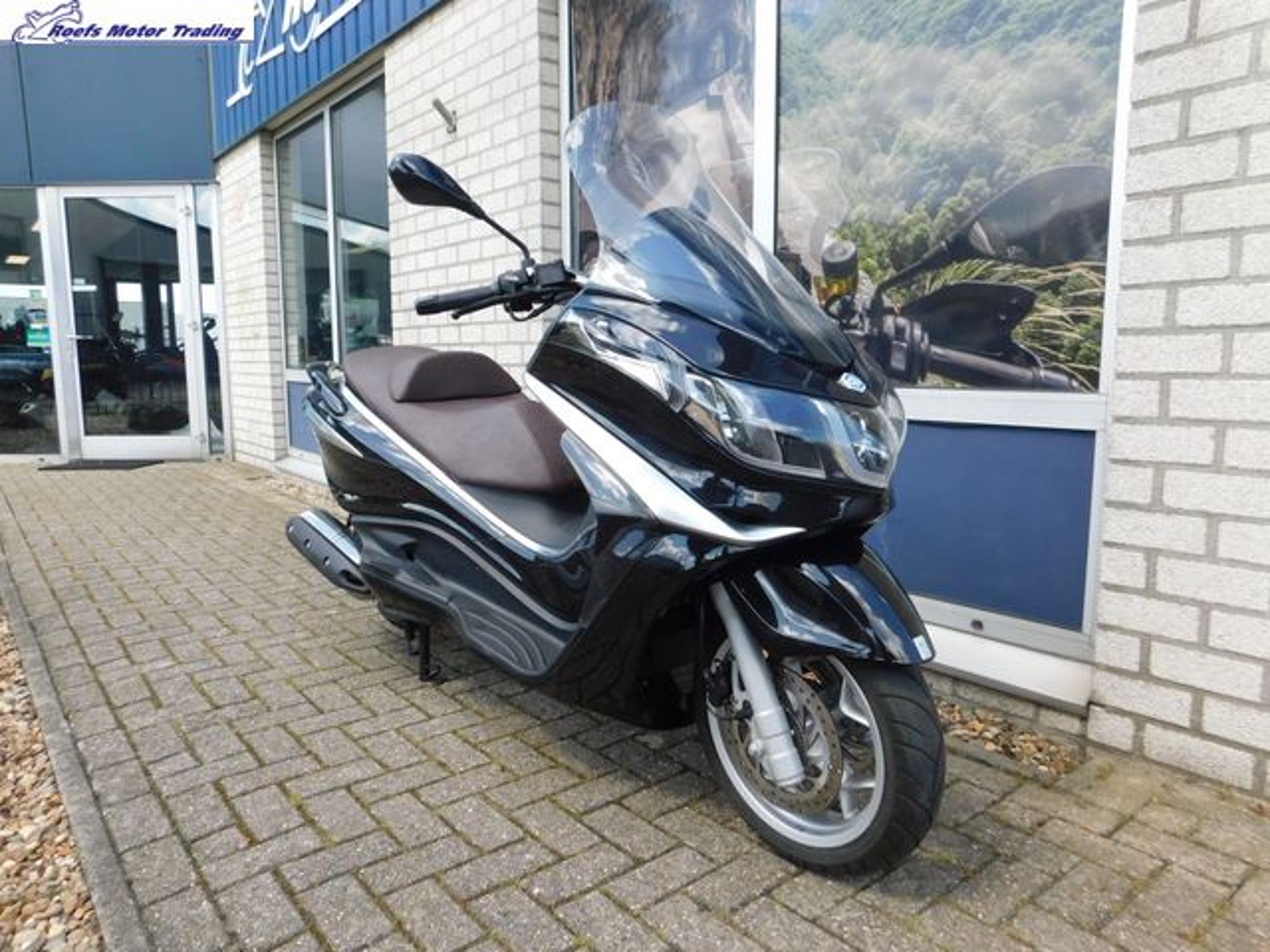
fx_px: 881
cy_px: 476
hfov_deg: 71.6
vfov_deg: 56.8
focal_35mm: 24
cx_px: 635
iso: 125
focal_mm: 4.1
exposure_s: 1/400
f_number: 3
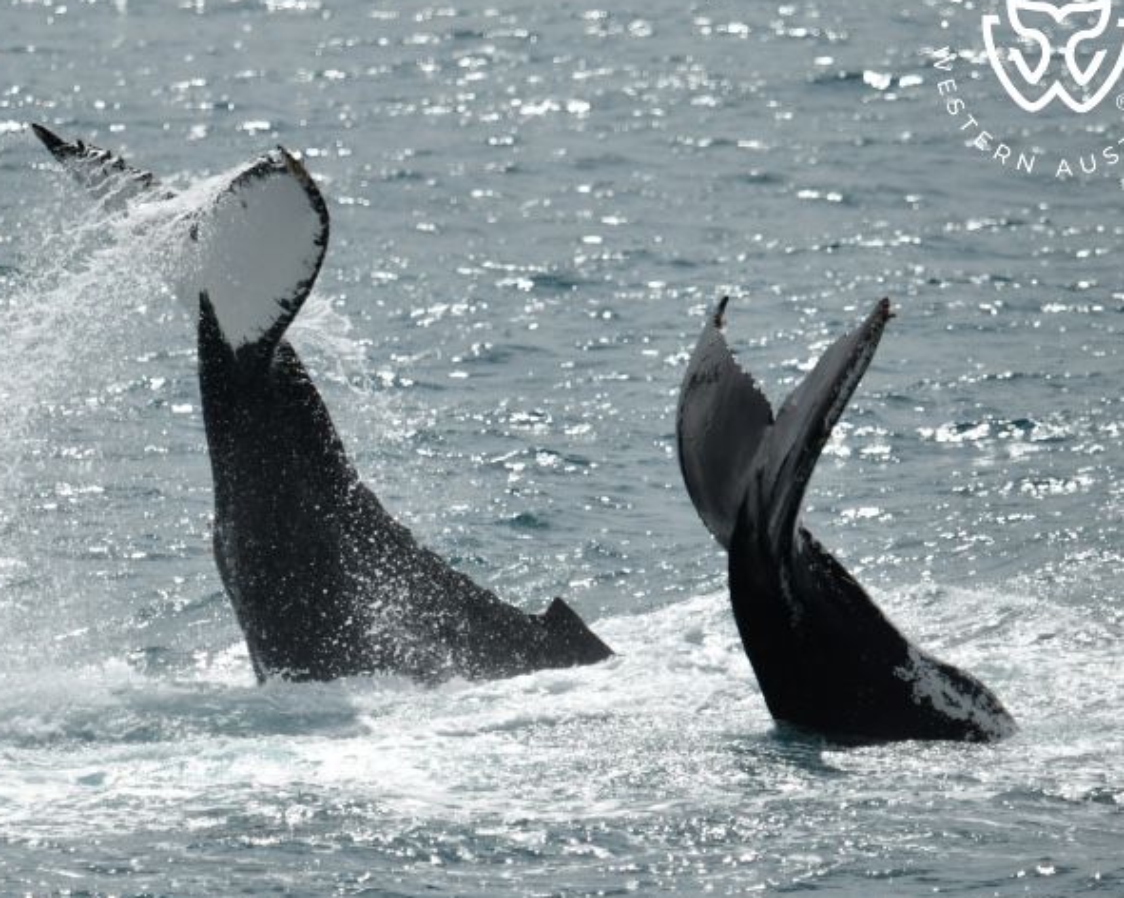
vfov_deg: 2.7
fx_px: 19016
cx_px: 432
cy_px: 425
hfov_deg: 3.4
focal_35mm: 572
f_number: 6
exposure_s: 1/8000
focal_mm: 450
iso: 400
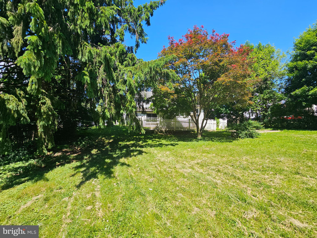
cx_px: 158
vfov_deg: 89.9
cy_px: 119
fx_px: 119
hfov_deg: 106.2
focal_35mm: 13
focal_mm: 2.2
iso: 50
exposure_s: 1/1005
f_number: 2.2
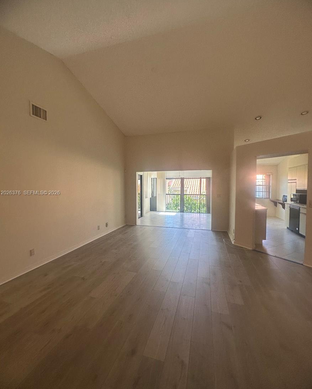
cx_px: 154
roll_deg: -1.1
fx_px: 173
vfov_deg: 96.8
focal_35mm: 15
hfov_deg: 84.1
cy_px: 193
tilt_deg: -1.2
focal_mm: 2.22
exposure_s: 1/120
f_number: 2.2
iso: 125
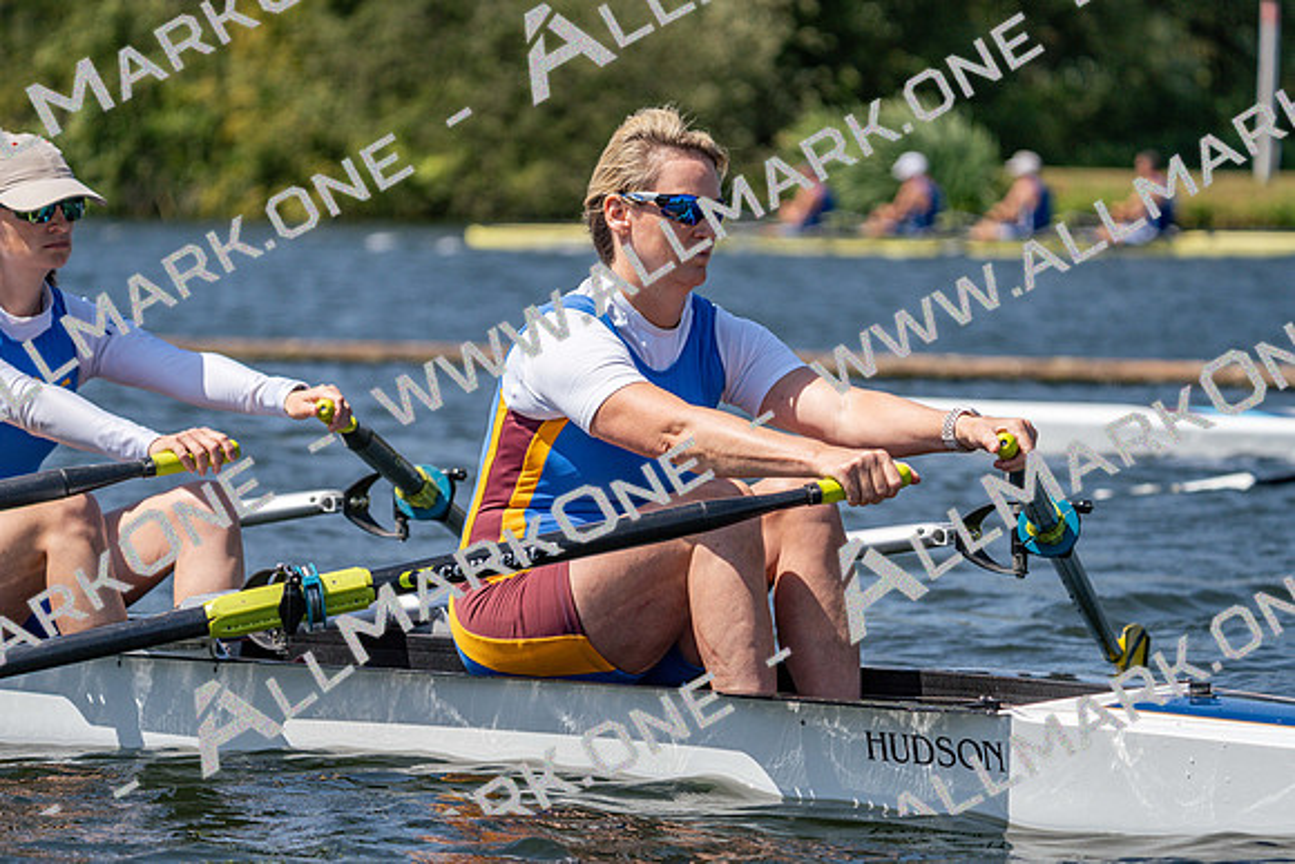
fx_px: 7196
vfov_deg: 6.9
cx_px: 648
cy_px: 432
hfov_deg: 10.3
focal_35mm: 200
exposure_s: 1/2000
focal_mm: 200
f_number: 5.6
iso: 250
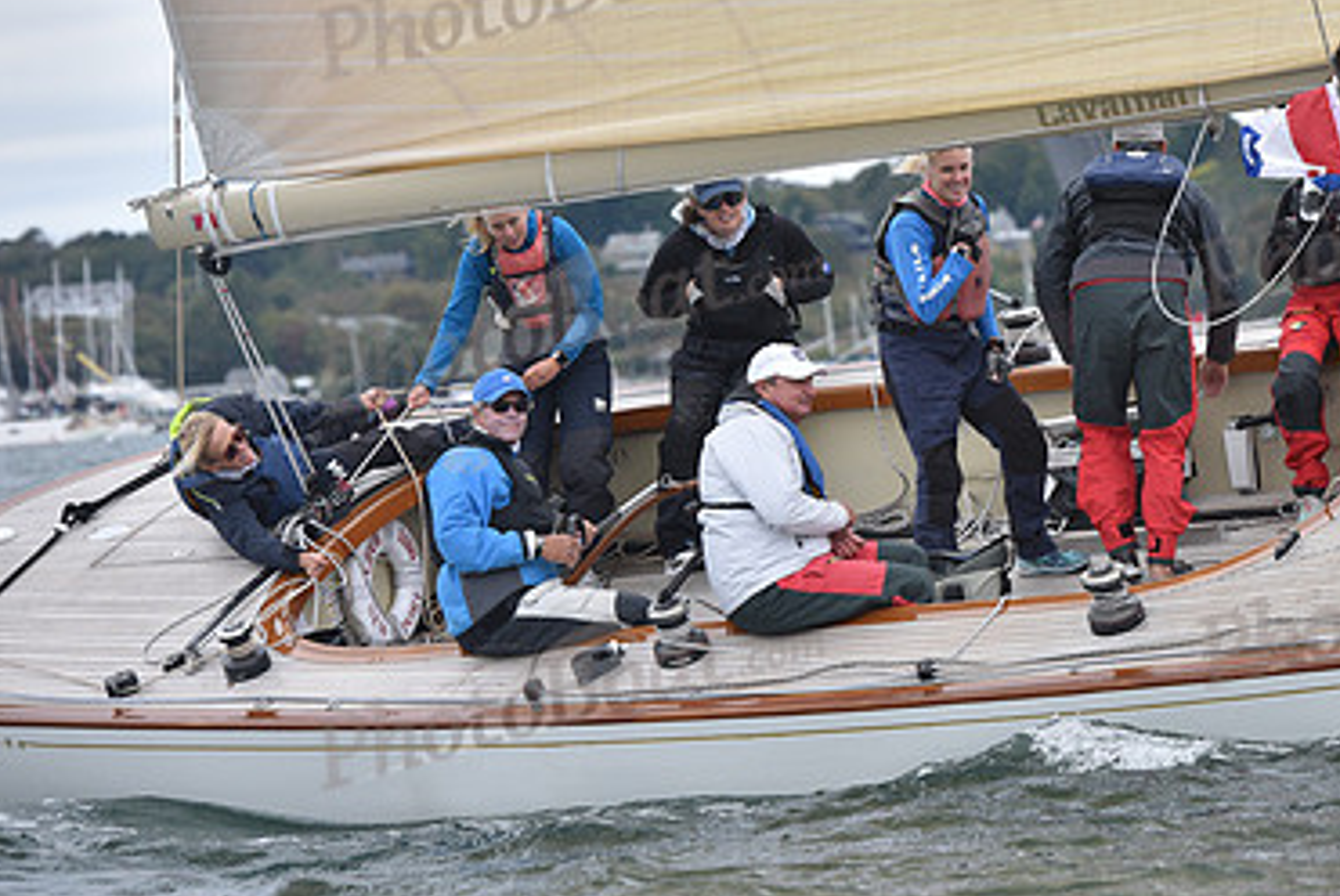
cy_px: 457
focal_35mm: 250
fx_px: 9313
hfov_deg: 8.2
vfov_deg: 5.5
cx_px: 1015
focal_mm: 160
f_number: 5
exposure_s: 1/800
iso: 400
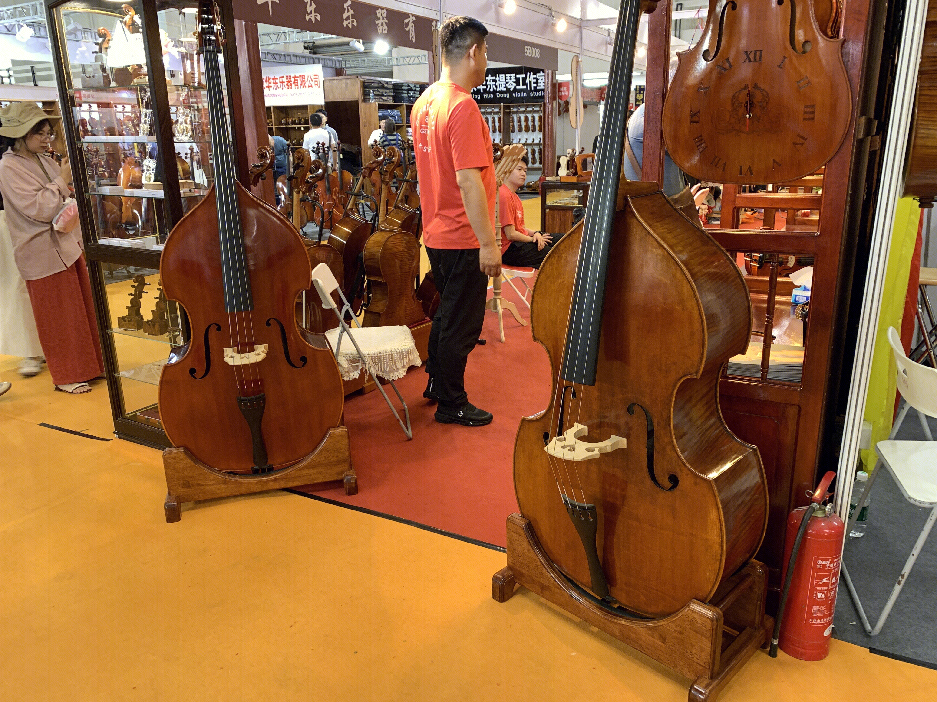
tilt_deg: -17.3
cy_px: 351
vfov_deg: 53.1
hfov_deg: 67.3
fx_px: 704
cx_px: 468
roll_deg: +0.7
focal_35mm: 26
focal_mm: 4.25
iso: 64
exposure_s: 1/50
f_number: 1.8
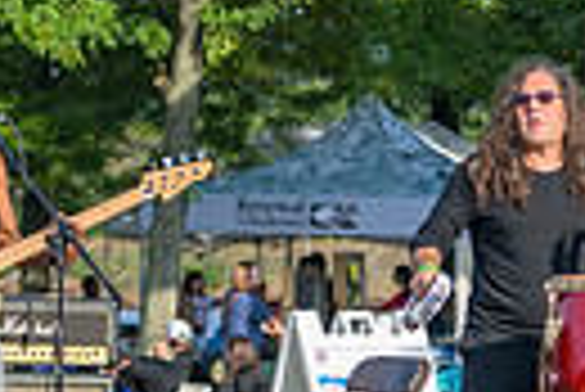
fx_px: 5661
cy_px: 128
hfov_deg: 5.8
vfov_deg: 4.0
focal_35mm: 348
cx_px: -364
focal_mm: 78
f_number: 4
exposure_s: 1/200
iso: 72
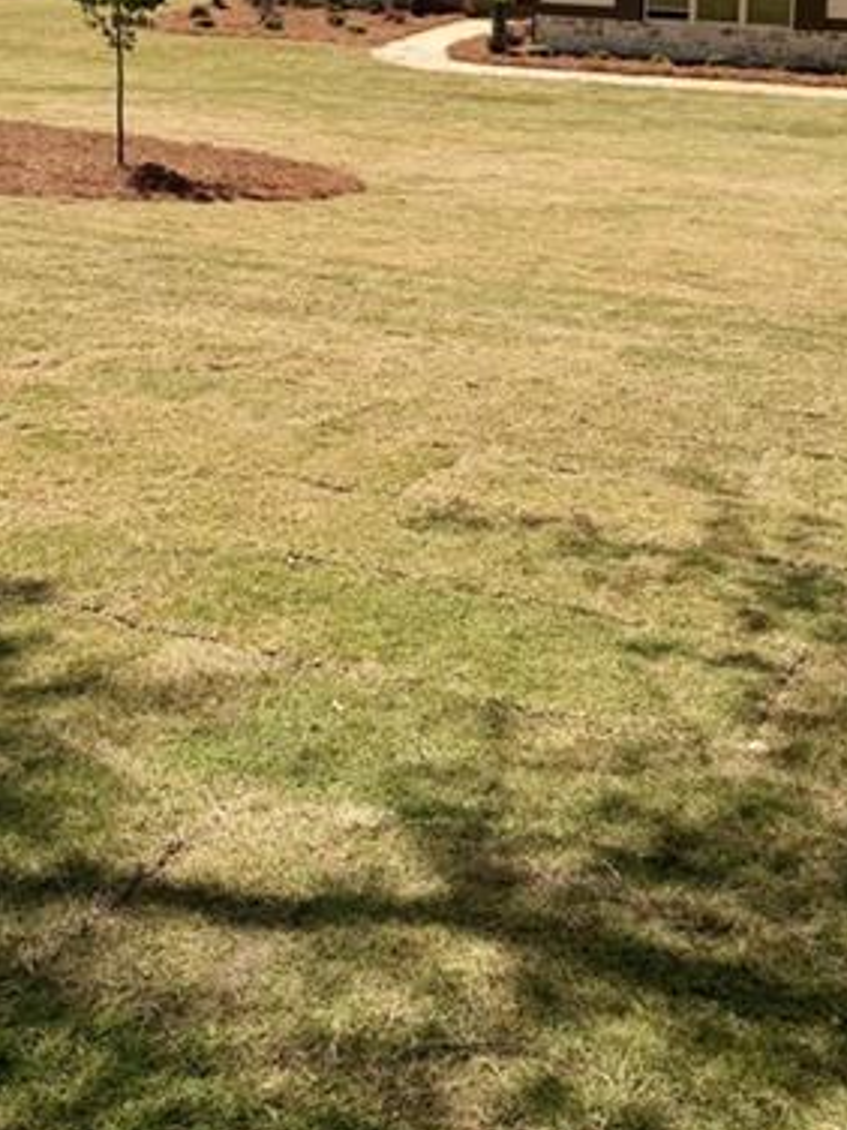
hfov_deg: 29.7
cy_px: 66
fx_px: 1599
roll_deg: -1.9
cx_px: 381
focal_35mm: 49
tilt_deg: -7.7
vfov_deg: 36.0
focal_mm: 6.76
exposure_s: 1/6711
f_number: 1.78
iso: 80
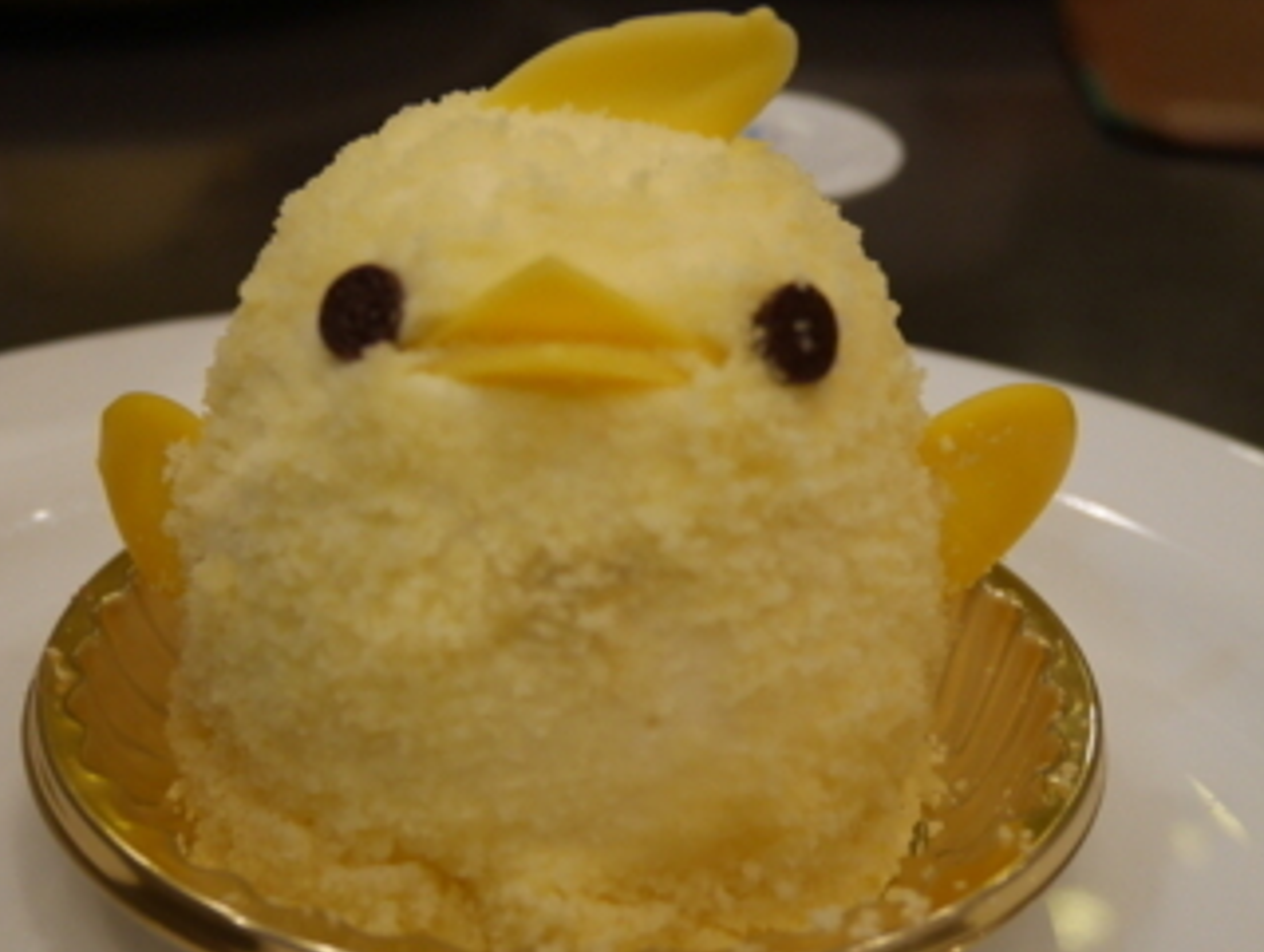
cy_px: 480
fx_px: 2194
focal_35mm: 60
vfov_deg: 24.5
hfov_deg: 32.1
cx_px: 514
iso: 640
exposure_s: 1/60
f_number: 3.9
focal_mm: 16
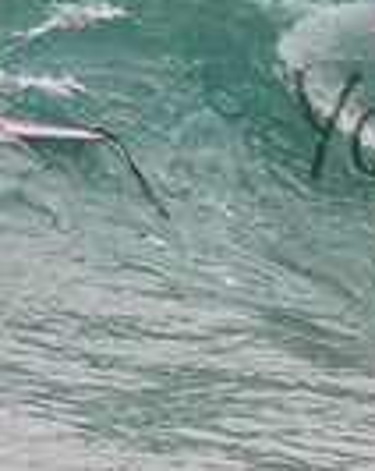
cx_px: 658
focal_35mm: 3276
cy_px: 94
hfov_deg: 0.5
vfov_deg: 0.6
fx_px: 45553
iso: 5600
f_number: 11
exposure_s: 1/800
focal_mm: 800
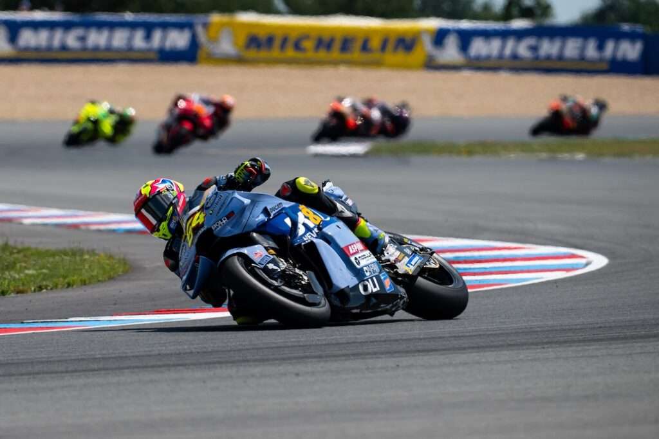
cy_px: 236
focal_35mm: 600
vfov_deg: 2.3
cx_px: 236
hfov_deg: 3.4
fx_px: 10984
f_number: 6.3
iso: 320
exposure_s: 1/4000
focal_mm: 400
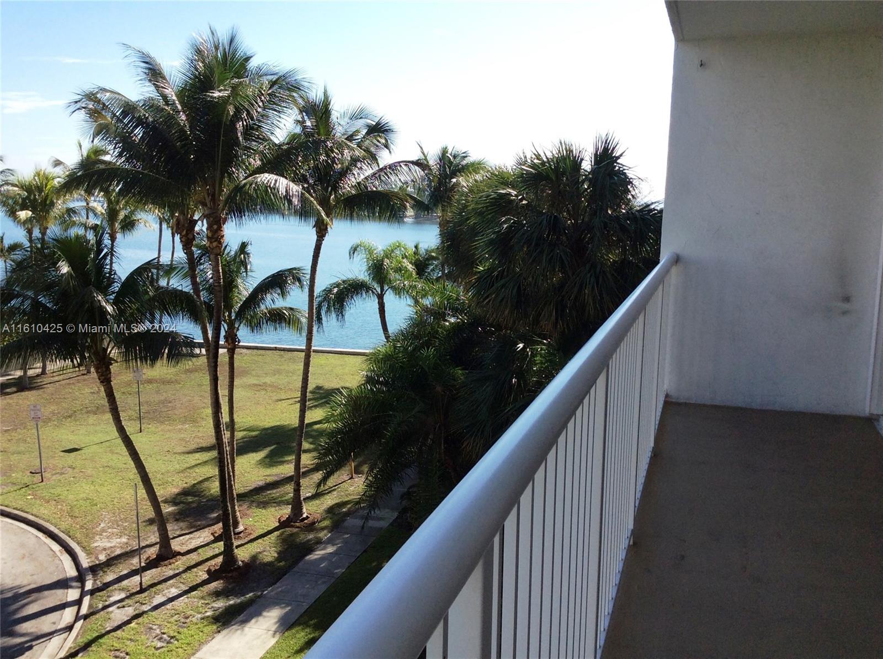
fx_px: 815
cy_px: 330
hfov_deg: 56.9
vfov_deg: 44.0
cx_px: 442
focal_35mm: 32
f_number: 2.4
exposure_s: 1/1144
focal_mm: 3.3
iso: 32
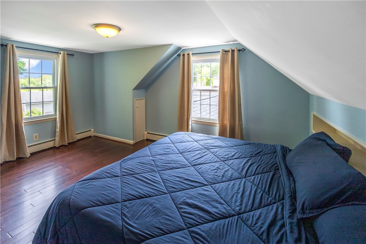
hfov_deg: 104.2
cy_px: 122
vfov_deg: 81.2
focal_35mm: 14
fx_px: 142
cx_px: 183
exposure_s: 1/100
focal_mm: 14
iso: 640
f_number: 6.3
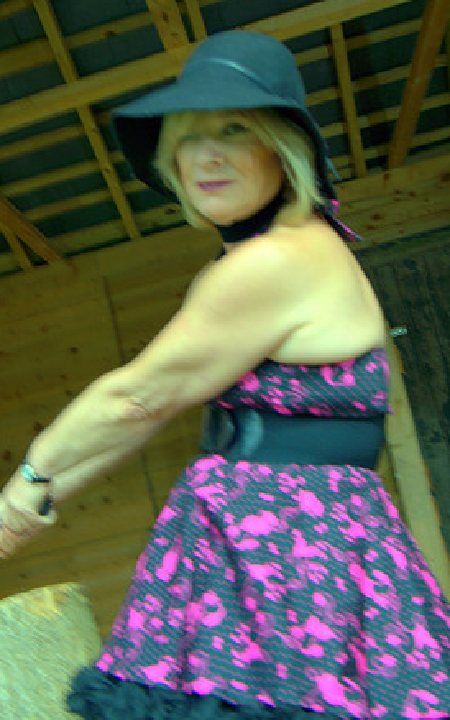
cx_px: 213
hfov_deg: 29.2
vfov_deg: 45.3
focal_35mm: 44
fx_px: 863
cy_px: 362
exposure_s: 1/200
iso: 100
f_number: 4.5
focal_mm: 28
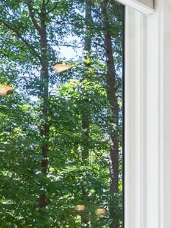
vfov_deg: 23.8
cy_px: 281
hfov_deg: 14.9
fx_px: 487
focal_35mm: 74
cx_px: 374
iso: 100
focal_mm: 14
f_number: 10
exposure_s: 1.3
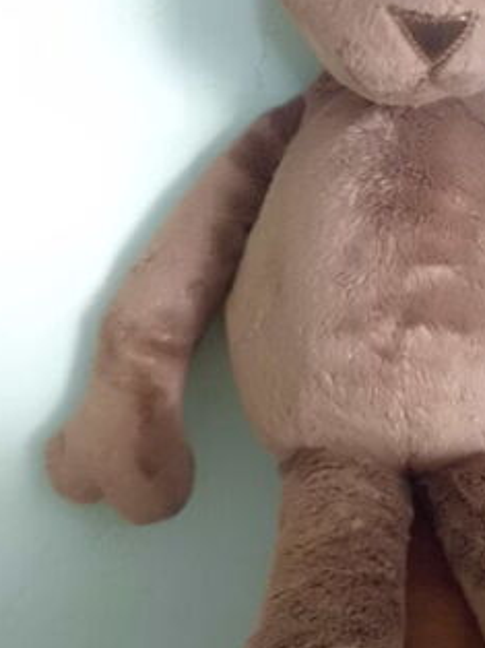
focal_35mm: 53
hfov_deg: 26.8
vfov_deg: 36.2
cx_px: 415
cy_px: 305
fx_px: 991
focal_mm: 4.6
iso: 800
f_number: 3.2
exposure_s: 1/8
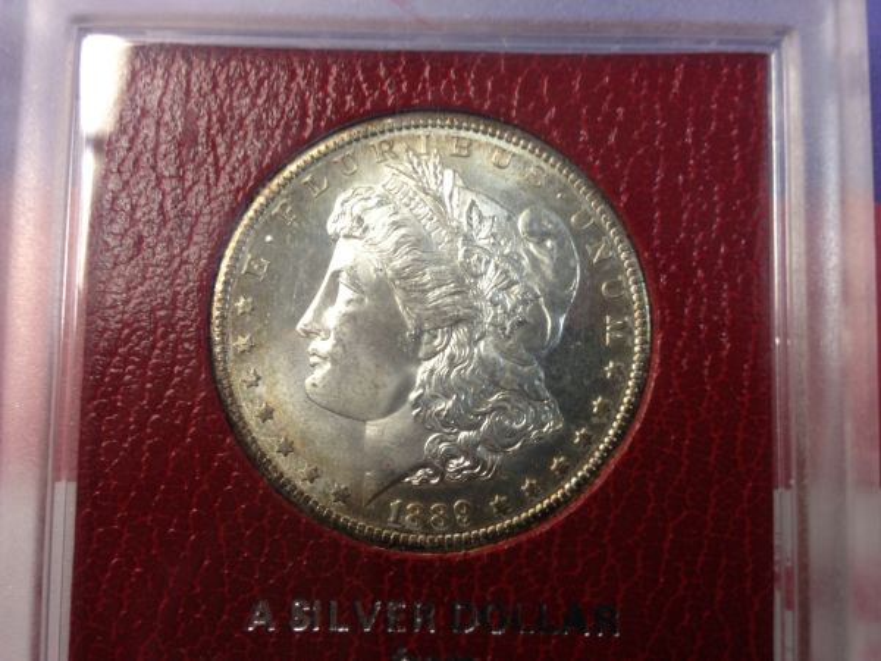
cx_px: 440
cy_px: 330
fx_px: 840
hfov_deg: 55.4
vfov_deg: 42.9
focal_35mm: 33
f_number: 2.4
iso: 64
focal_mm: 4.13
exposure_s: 1/20
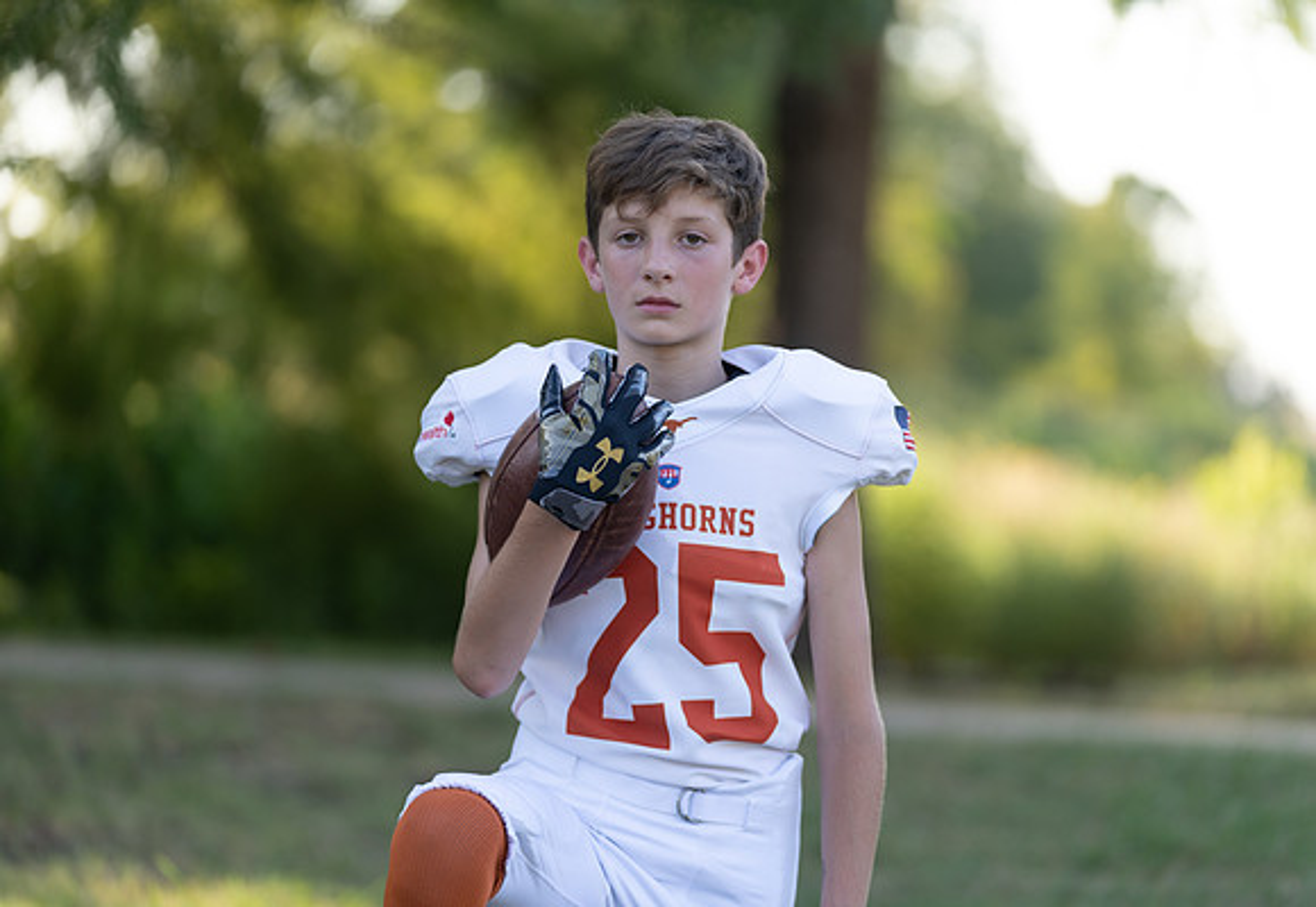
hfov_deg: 13.0
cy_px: 485
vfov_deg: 9.0
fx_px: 5784
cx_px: 676
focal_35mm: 157
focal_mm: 143
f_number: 2.8
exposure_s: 1/400
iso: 160
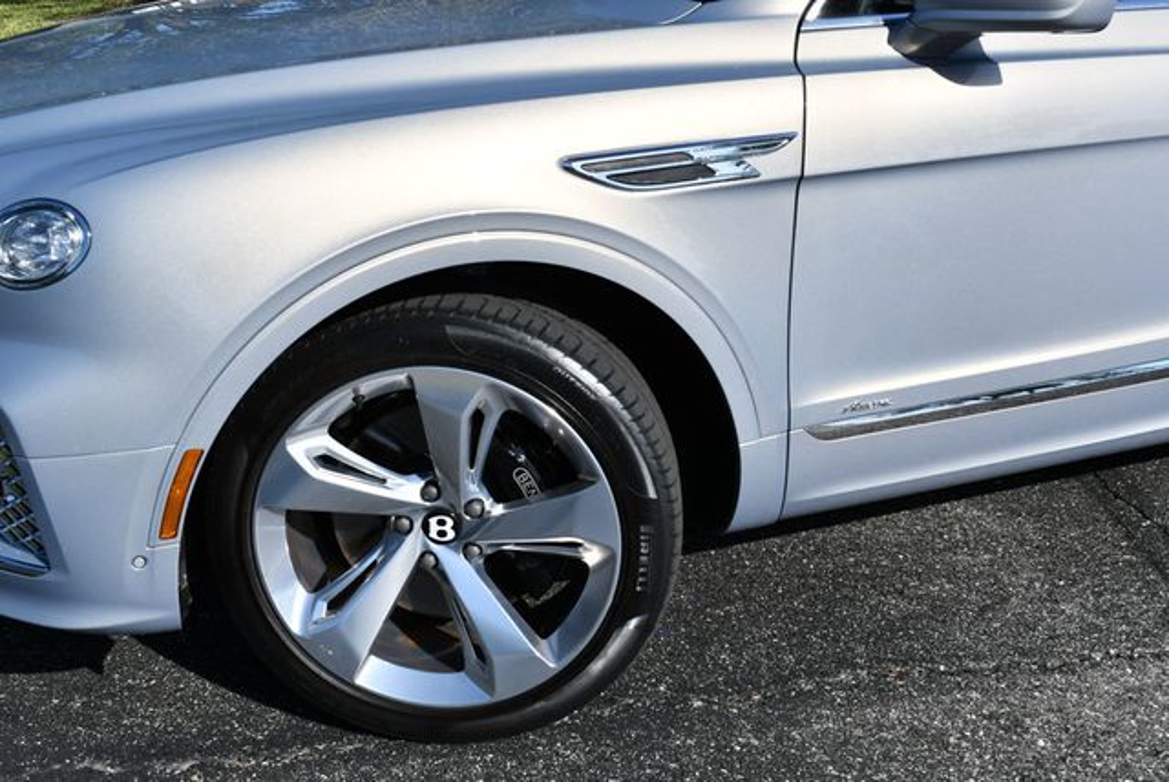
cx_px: 584
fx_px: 1300
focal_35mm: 40
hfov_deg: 48.4
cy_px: 391
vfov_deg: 33.5
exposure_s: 1/320
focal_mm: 20
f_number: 9
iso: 100
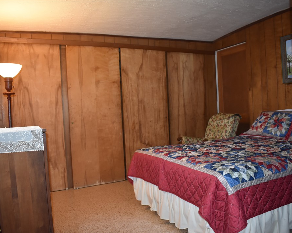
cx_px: 160
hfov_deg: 57.1
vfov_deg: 47.1
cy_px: 117
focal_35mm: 31
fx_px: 268
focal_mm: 18
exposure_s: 1/60
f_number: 4
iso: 800
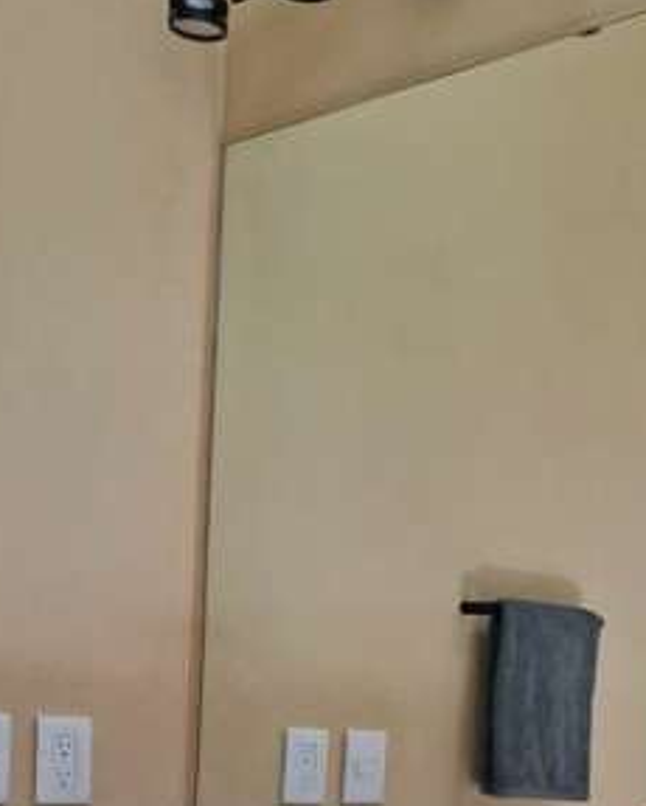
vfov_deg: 28.6
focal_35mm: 60
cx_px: 452
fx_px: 1432
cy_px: 885
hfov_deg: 25.2
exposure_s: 1/167
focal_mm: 5.54
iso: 50
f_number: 1.8
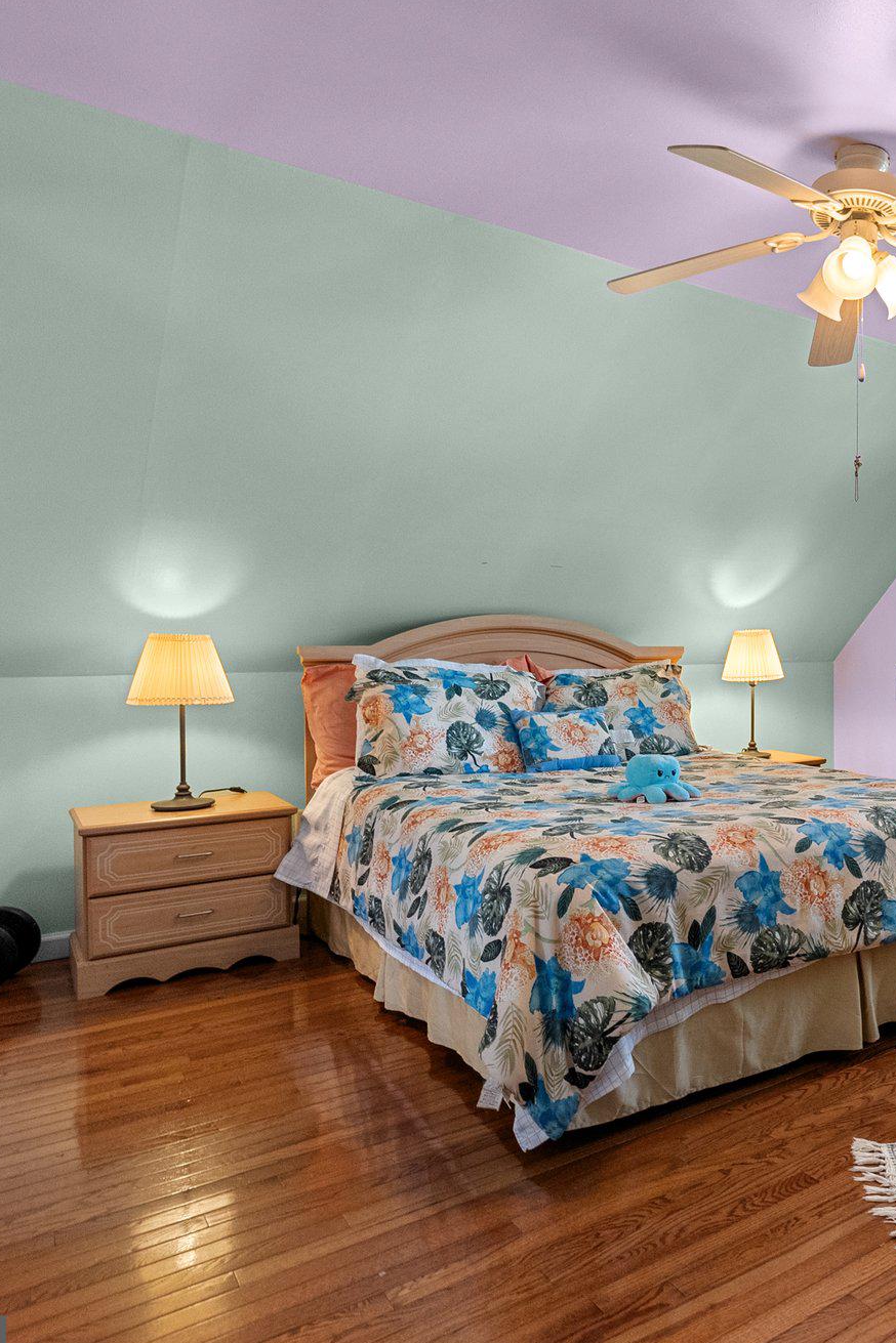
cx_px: 828
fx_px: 933
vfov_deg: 71.5
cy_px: 690
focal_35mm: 25
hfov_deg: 45.7
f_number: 9
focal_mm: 16
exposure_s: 1/10
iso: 2500
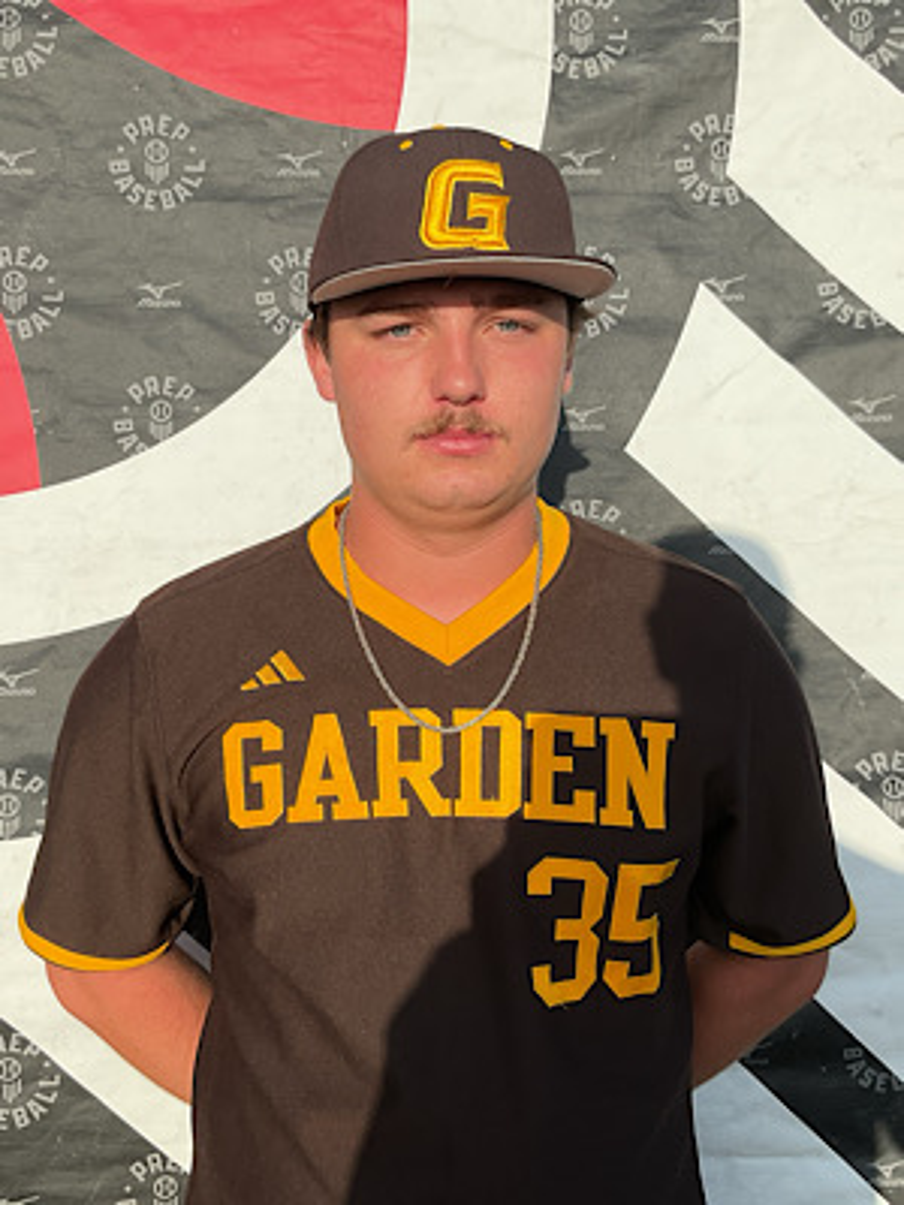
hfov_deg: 48.2
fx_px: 1010
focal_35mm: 29
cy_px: 602
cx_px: 452
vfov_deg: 61.7
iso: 16
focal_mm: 3
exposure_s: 1/2058
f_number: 1.8
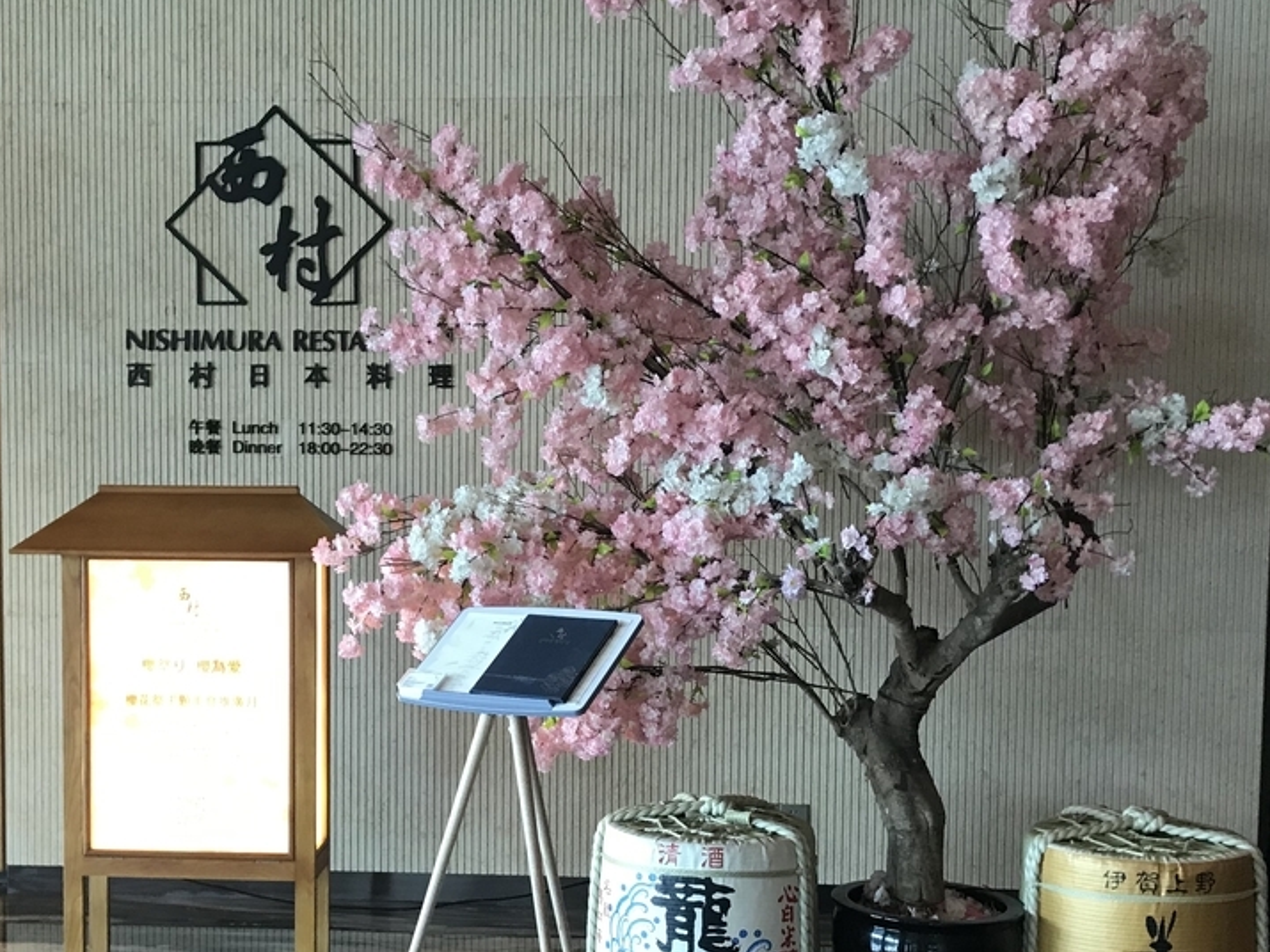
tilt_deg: -4.4
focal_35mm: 47
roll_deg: +0.0
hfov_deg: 40.0
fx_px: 1724
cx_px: 439
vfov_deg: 30.7
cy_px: 615
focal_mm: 3.99
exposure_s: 1/17
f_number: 1.8
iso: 64
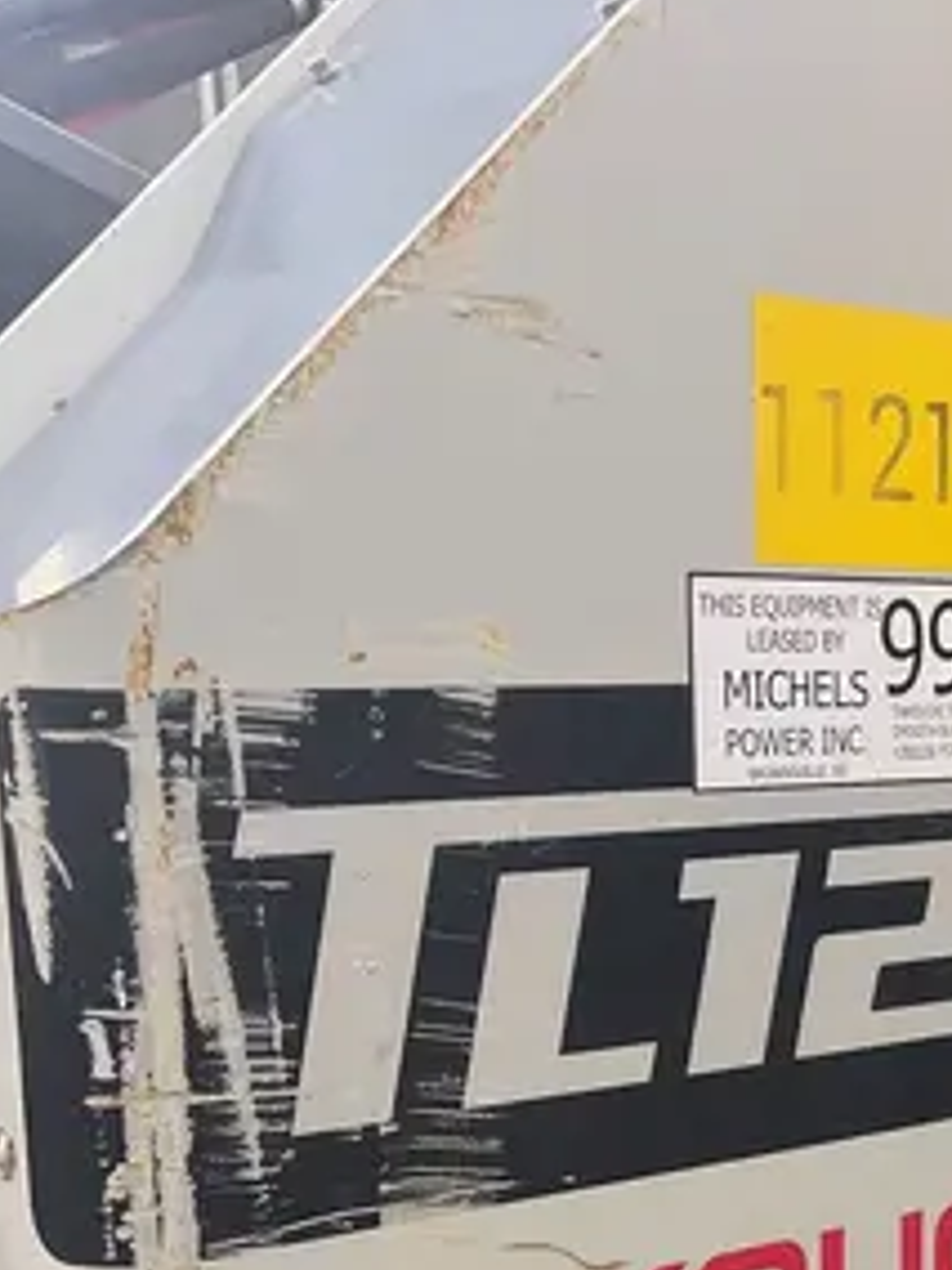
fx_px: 2457
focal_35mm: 67
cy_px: 1451
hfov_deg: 20.9
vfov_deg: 26.3
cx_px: 1028
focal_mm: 5.1
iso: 125
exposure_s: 1/60
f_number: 1.6
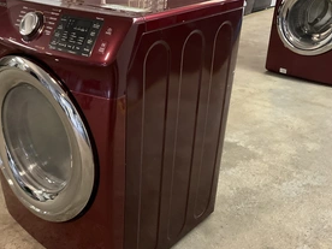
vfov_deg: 34.3
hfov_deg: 44.2
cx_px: 114
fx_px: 403
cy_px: 135
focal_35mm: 42
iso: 320
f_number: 1.8
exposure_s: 1/30
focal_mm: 3
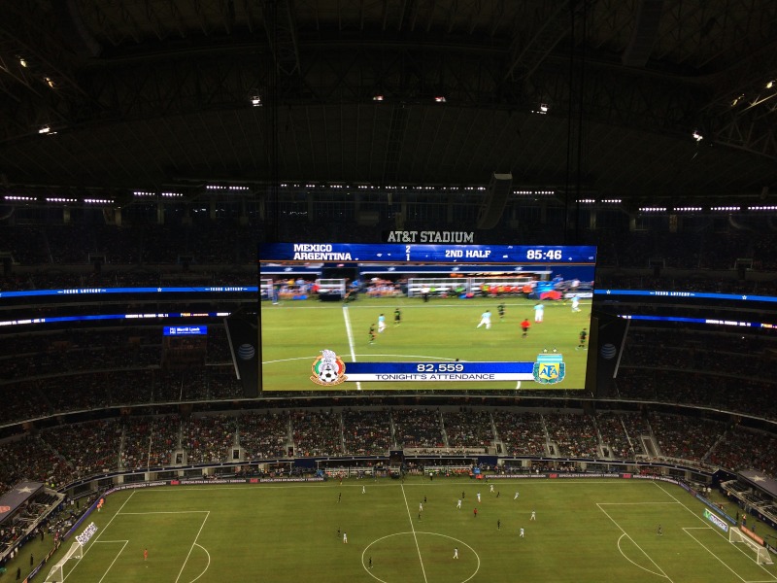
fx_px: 651
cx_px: 388
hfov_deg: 61.7
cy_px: 292
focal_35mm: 29
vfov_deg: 48.2
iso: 50
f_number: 2.2
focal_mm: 4.15
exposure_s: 1/120
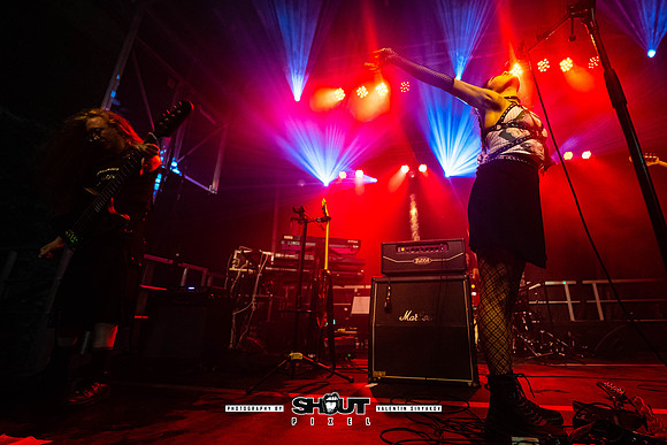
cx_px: 381
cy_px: 201
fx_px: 303
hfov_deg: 94.9
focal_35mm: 16
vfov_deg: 72.5
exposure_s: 1/125
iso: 3200
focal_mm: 14
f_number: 2.8
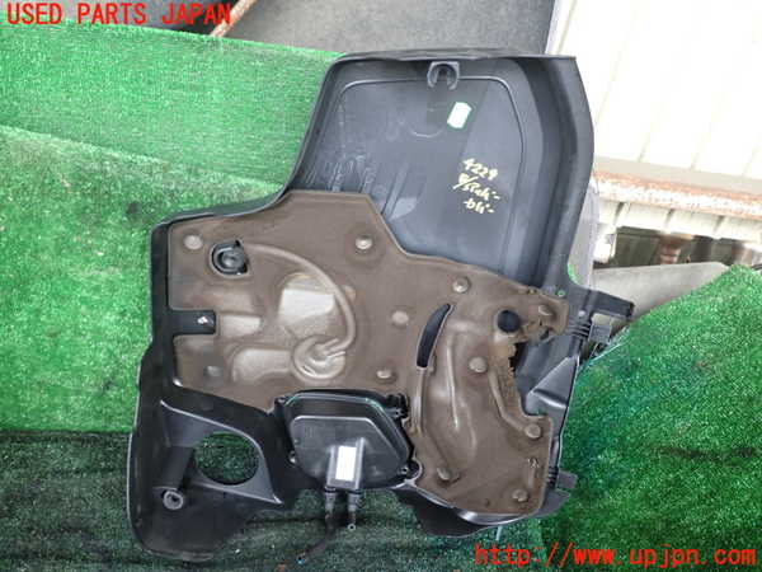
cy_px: 286
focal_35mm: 30
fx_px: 660
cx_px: 381
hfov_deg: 60.0
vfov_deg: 46.8
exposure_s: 1/30
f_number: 2.3
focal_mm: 5.4
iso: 320
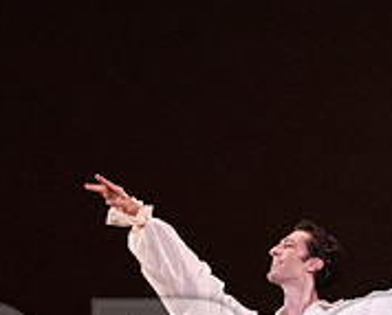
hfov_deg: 2.0
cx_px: 377
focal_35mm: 990
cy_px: 404
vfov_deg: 1.6
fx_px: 11505
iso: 20000
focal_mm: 324
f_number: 5.6
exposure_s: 1/400
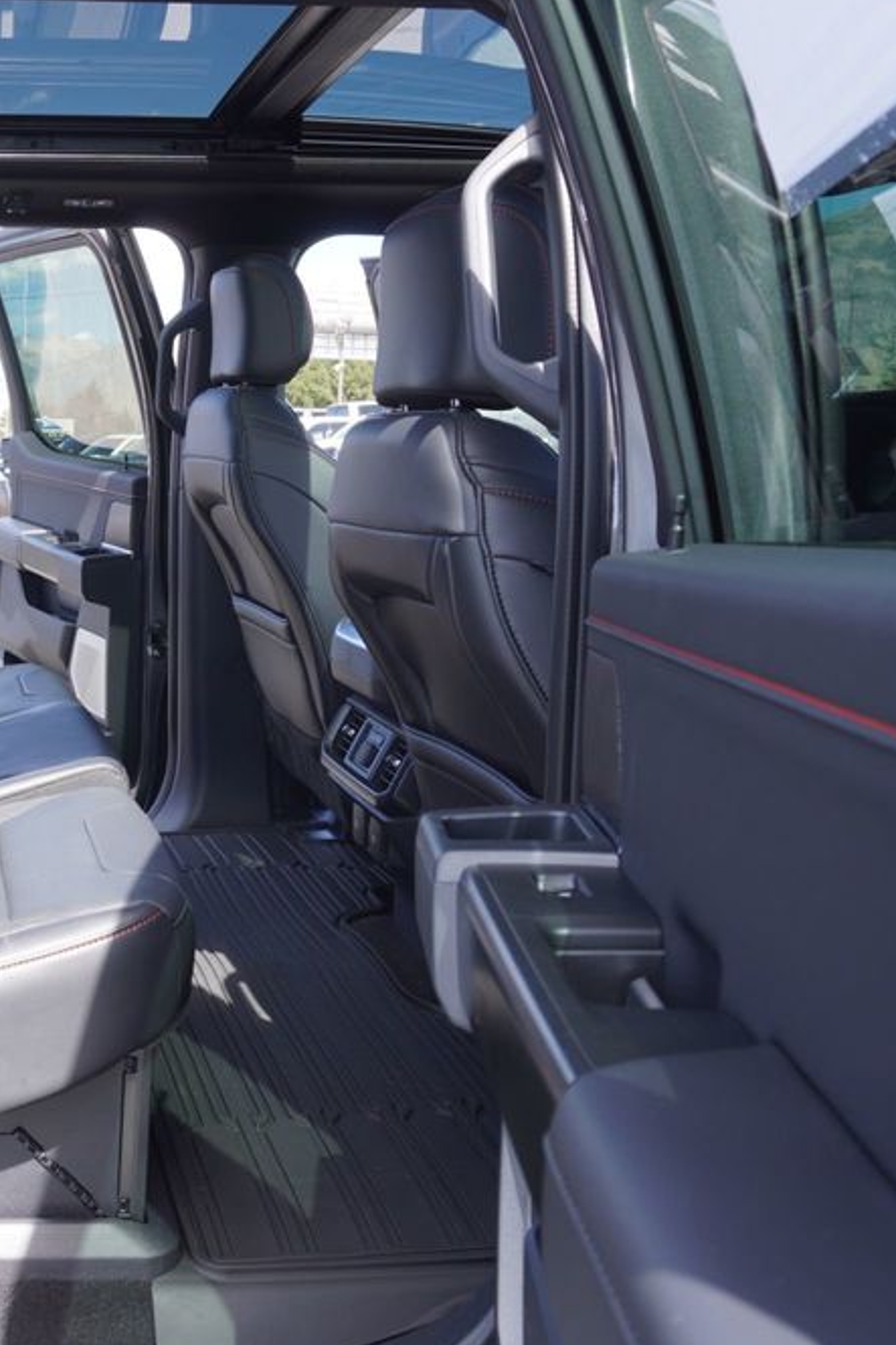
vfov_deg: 51.9
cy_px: 669
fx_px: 1382
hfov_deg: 32.9
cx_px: -2
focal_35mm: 37
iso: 100
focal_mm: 16
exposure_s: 1/100
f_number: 5
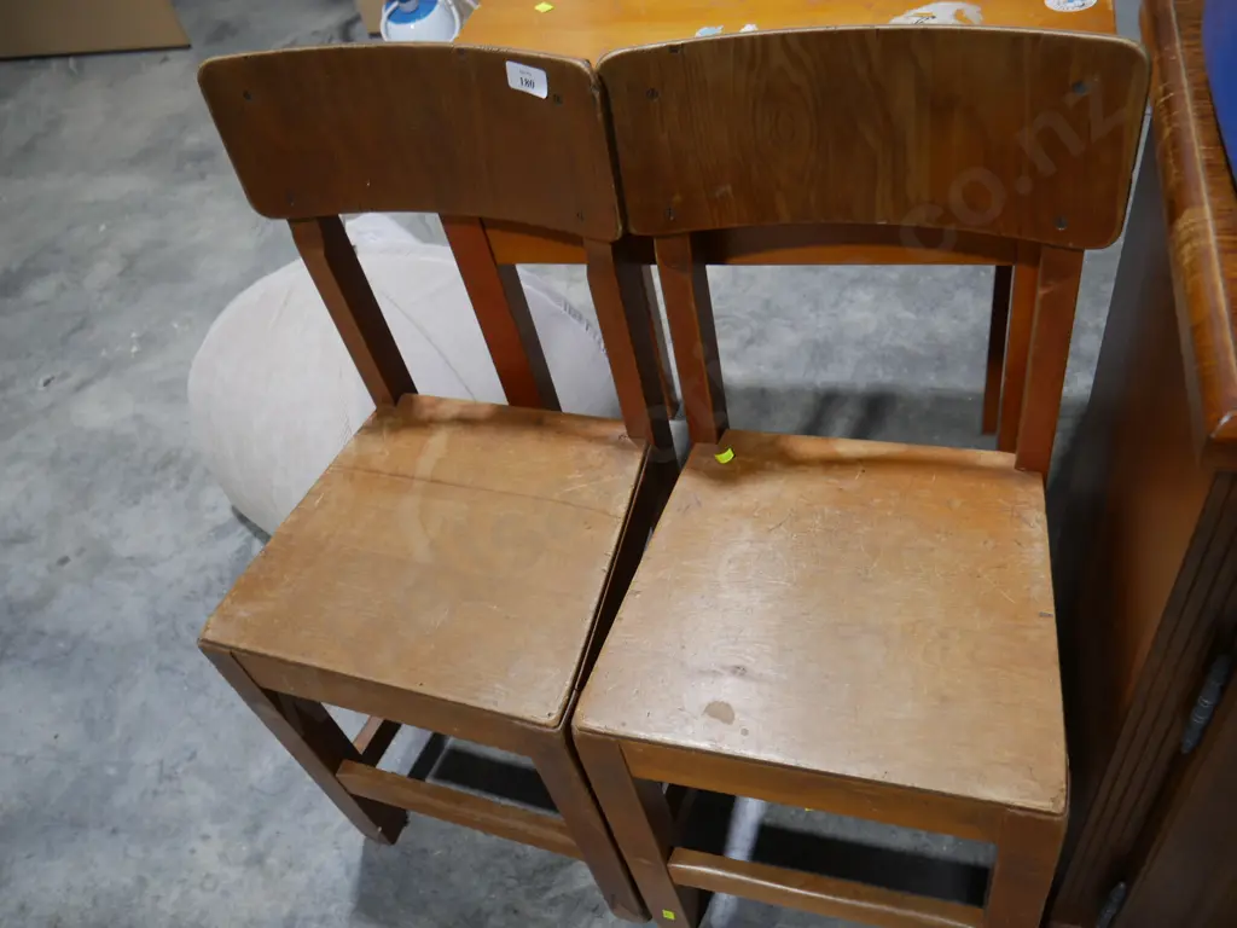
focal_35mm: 28
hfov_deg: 63.4
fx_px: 1001
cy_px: 464
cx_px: 618
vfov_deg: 49.7
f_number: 3.5
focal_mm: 14
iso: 200
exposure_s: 1/60
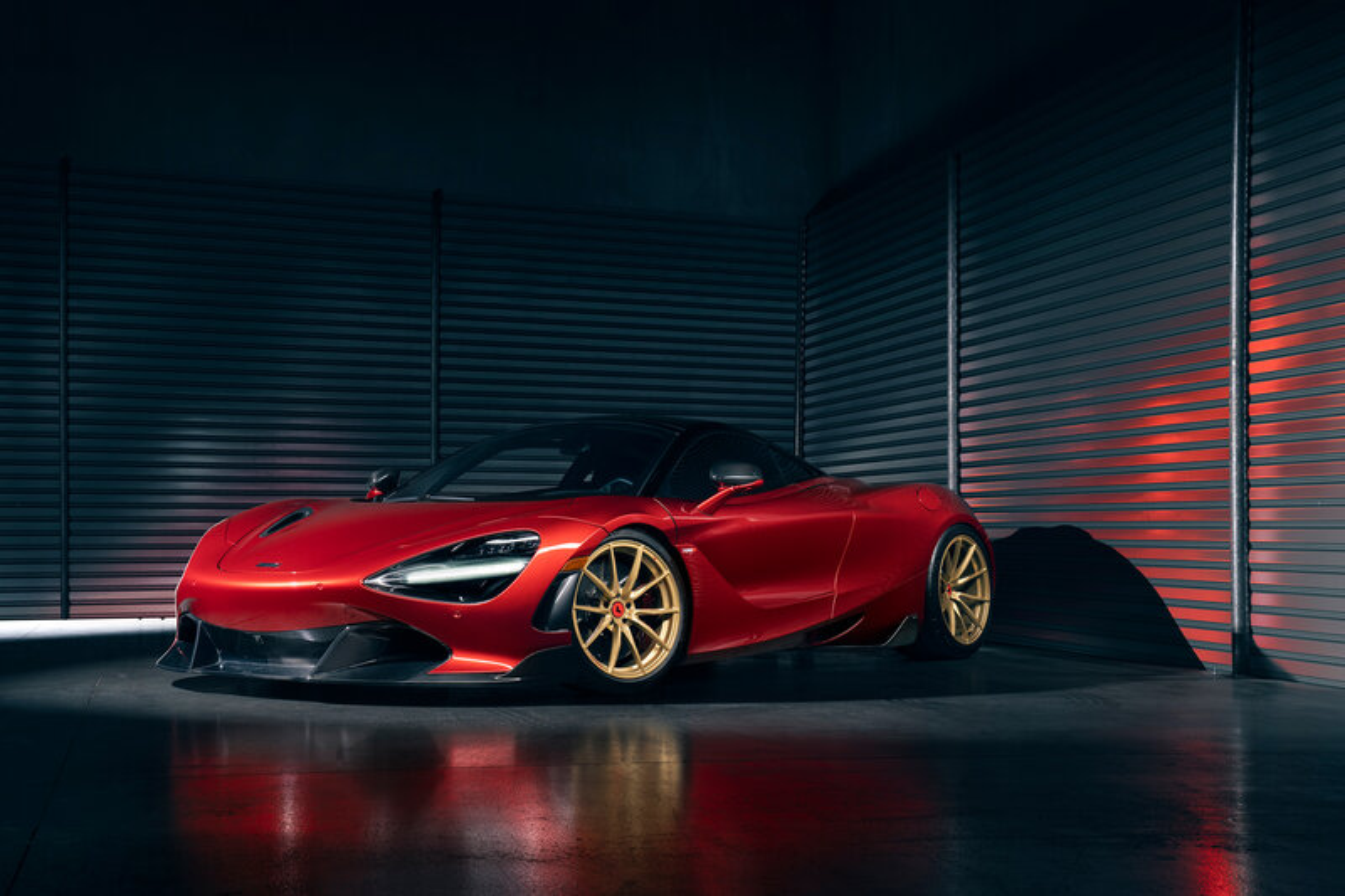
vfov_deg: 28.6
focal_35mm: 47
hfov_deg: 41.9
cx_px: 672
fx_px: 1755
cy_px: 448
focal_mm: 47
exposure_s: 10
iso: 100
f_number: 11
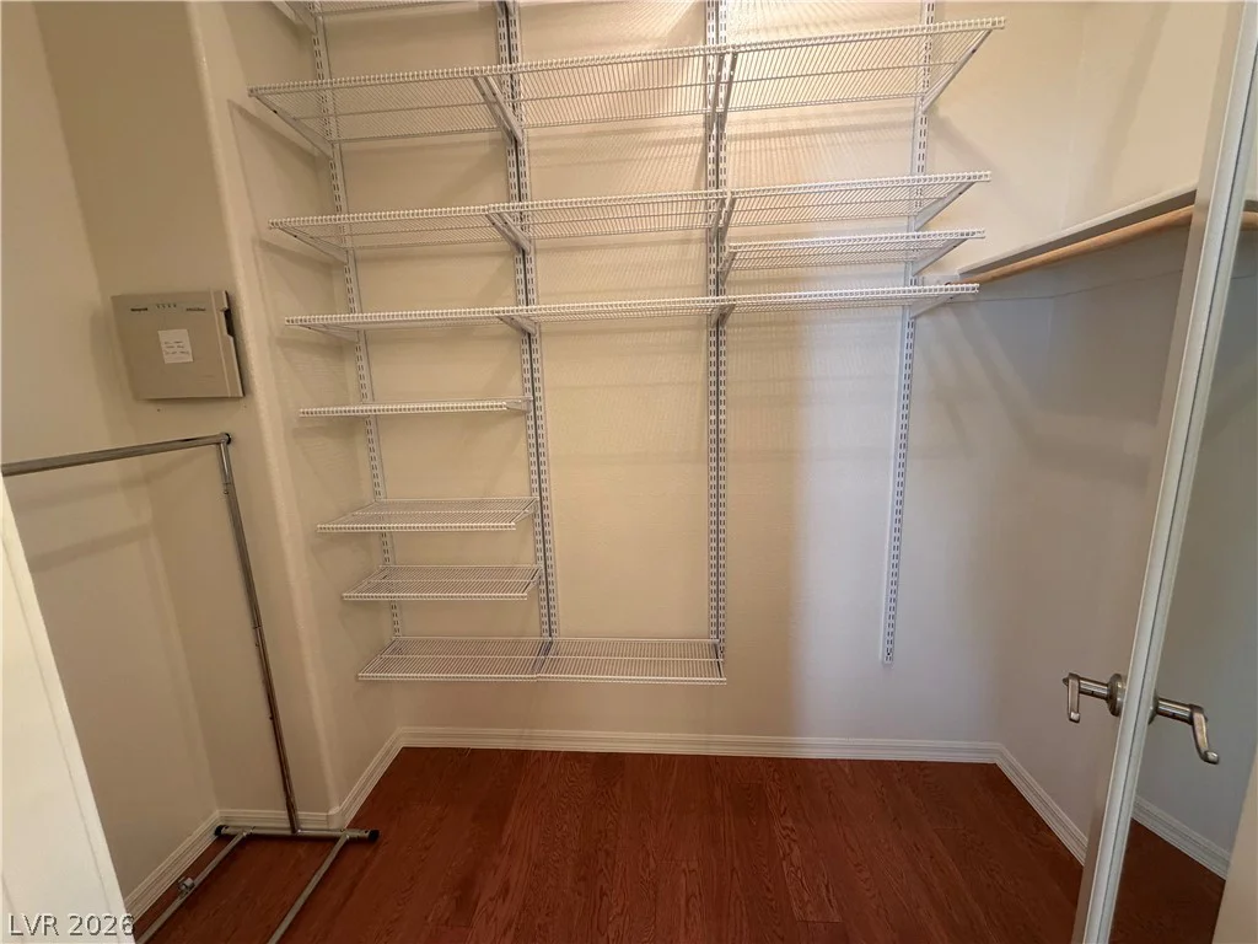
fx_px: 509
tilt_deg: -11.9
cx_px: 629
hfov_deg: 102.1
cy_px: 472
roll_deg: +2.7
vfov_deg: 85.7
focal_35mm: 14
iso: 200
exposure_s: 1/60
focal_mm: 2.22
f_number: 2.2
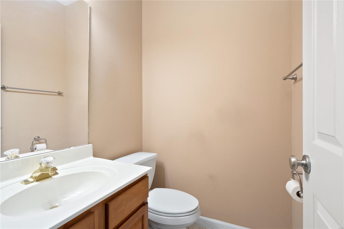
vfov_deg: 73.7
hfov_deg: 96.7
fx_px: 153
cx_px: 172
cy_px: 114
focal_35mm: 16
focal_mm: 8
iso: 400
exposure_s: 1/2
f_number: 8
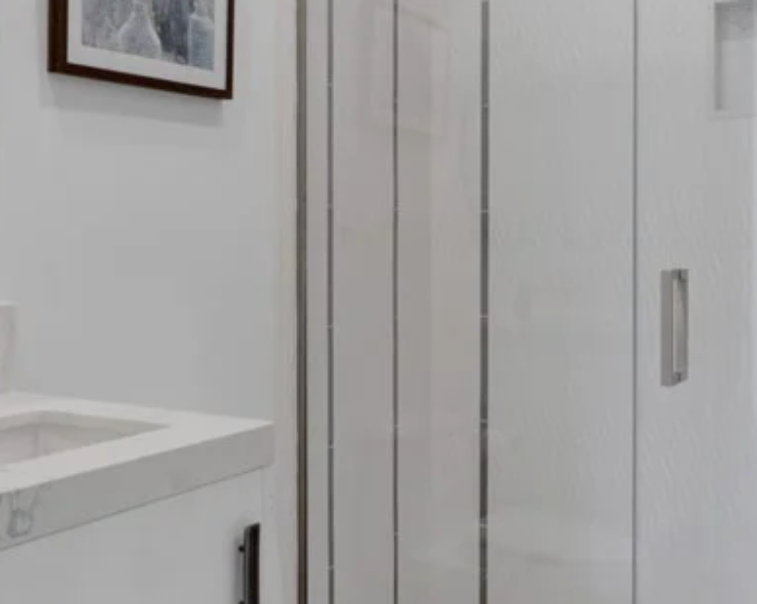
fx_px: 941
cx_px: 367
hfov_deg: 43.8
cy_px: 272
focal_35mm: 42
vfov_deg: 35.6
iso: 500
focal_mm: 16
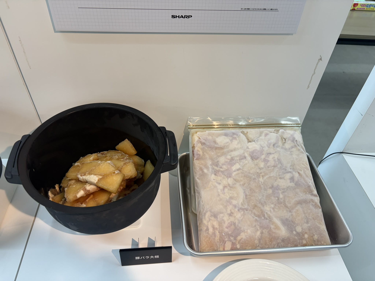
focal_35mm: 26
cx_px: 188
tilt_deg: -44.4
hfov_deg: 67.3
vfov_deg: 53.1
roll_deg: -2.9
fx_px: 282
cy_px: 140
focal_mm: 5.96
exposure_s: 1/122
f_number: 1.6
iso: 80
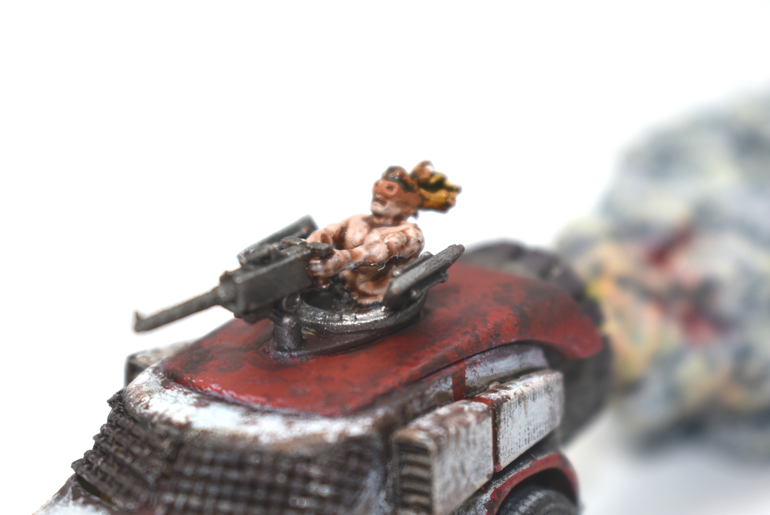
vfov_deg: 16.6
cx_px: 385
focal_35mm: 82
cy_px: 258
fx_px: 1766
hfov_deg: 24.6
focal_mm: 55
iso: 100
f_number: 5.6
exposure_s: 1/125
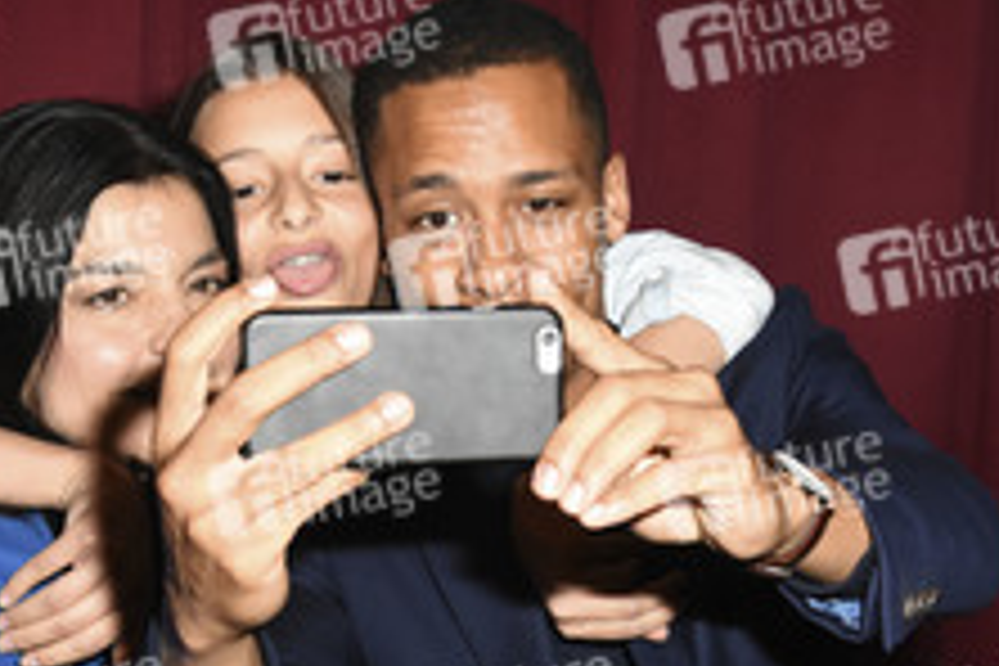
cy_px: 598
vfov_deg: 18.4
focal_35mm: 73
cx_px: 385
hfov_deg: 27.6
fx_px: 2026
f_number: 6.3
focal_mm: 24
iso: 1600
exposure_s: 1/160
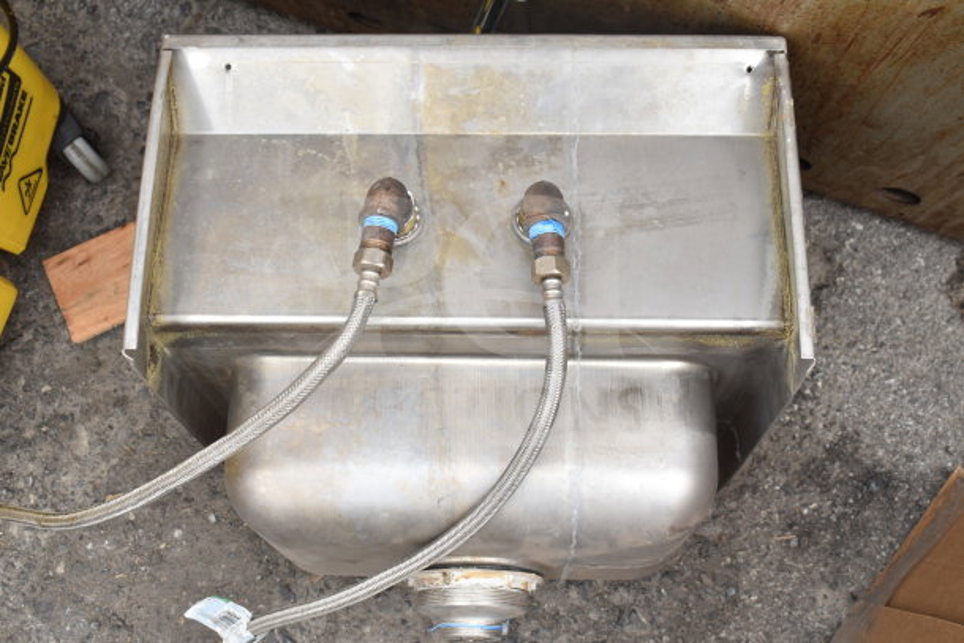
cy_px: 322
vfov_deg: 33.0
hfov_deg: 47.9
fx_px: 1085
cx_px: 482
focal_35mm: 40
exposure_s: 1/160
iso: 200
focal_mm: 27
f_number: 6.3
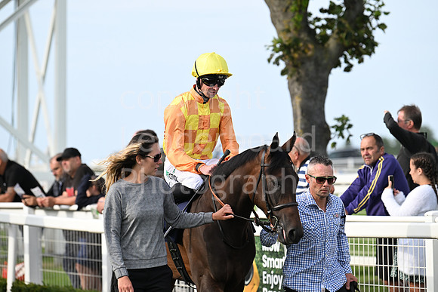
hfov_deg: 10.3
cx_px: 219
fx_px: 2434
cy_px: 146
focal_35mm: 200
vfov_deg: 6.9
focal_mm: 200
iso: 800
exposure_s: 1/2500
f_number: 4.5
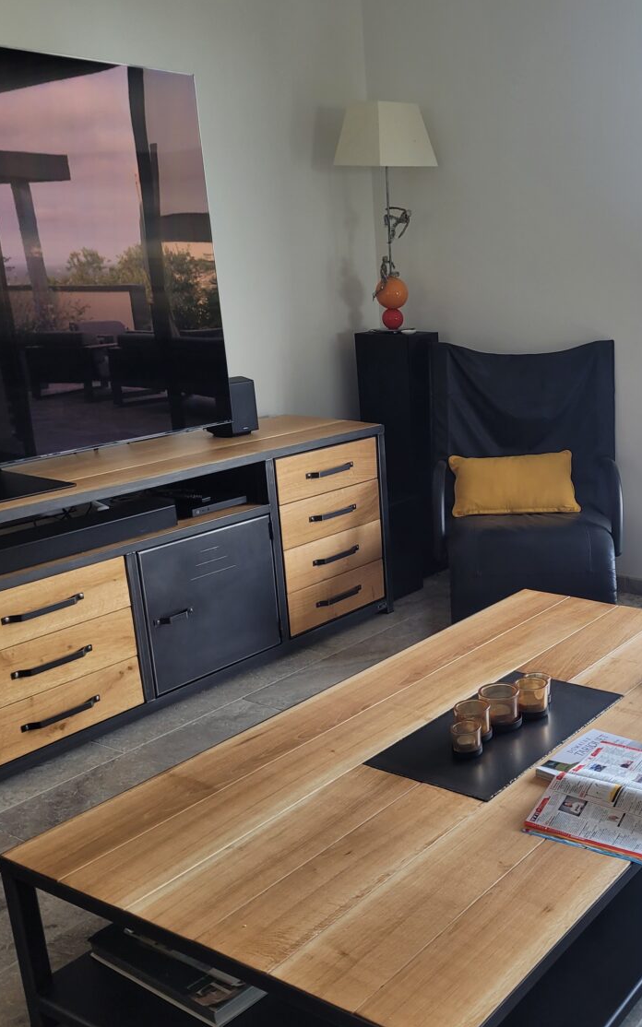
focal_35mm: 38
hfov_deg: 32.7
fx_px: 1064
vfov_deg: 51.2
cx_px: 512
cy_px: 615
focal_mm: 5.4
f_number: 1.8
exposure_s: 1/100
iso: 64
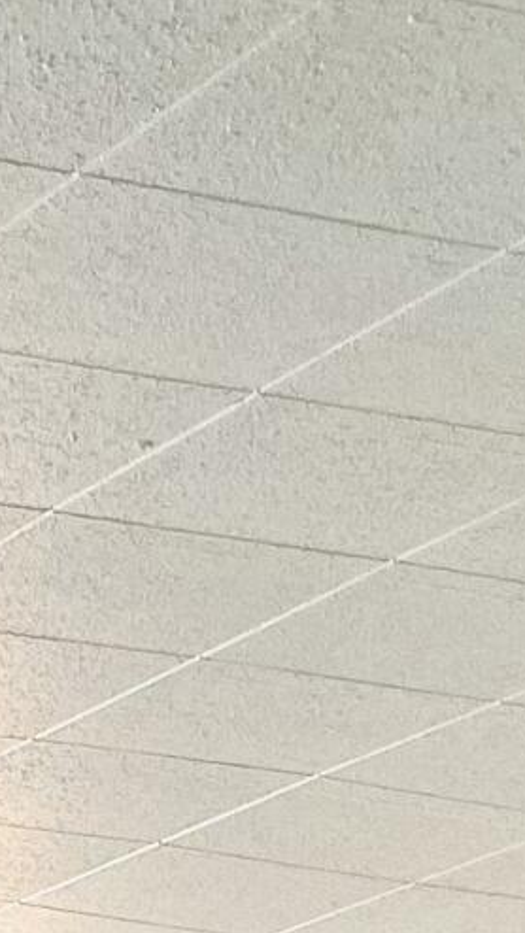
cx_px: -151
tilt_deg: -1.6
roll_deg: -0.3
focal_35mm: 172
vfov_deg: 11.2
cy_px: 1913
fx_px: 4255
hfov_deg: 7.0
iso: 64
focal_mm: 5.1
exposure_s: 1/120
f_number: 1.6
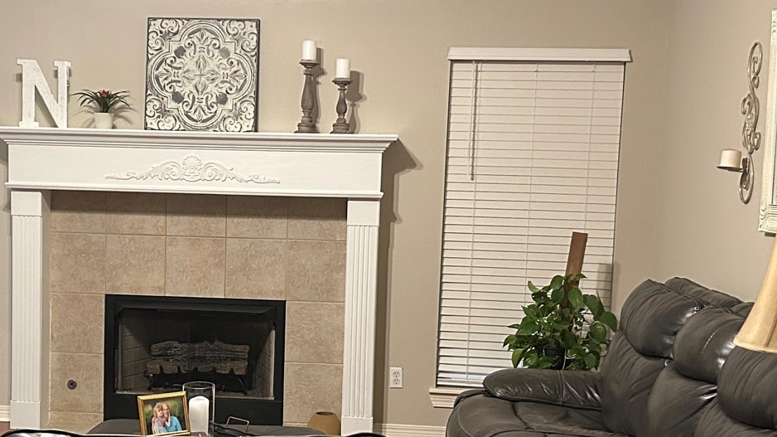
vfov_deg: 20.6
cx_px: 236
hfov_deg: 35.5
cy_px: 300
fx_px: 1195
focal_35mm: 58
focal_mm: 5.7
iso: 500
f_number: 1.5
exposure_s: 1/40
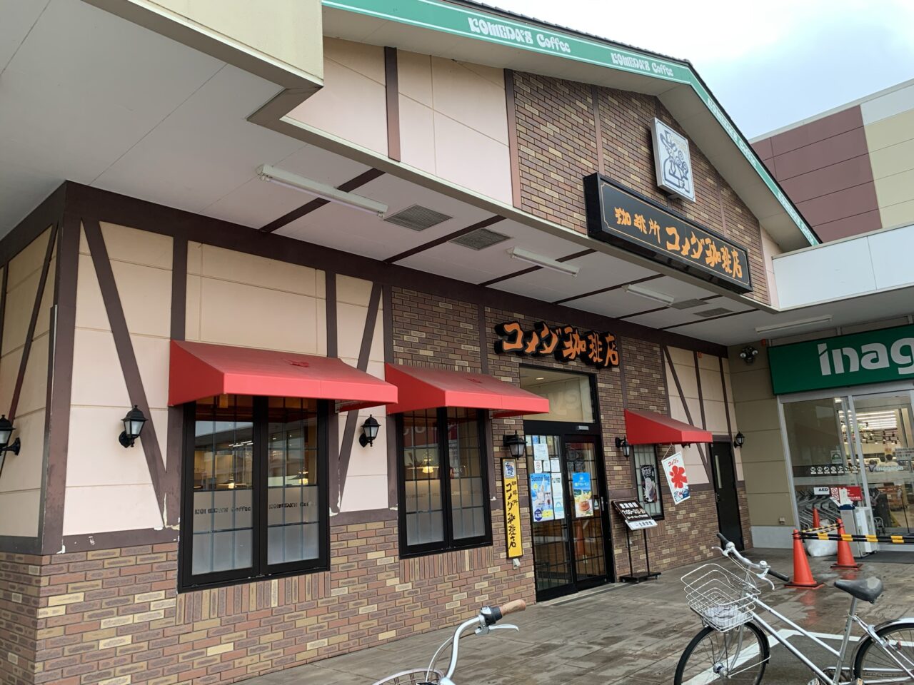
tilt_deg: +11.2
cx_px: 457
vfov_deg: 53.1
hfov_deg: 67.3
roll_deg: +2.7
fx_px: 687
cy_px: 342
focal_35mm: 26
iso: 64
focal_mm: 4.25
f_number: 1.8
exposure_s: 1/121
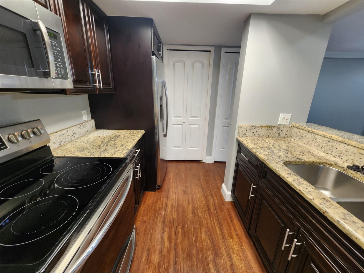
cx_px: 182
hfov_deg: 106.2
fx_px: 137
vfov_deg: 89.9
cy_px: 136
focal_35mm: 13
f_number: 2.2
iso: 250
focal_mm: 2.2
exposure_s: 1/60
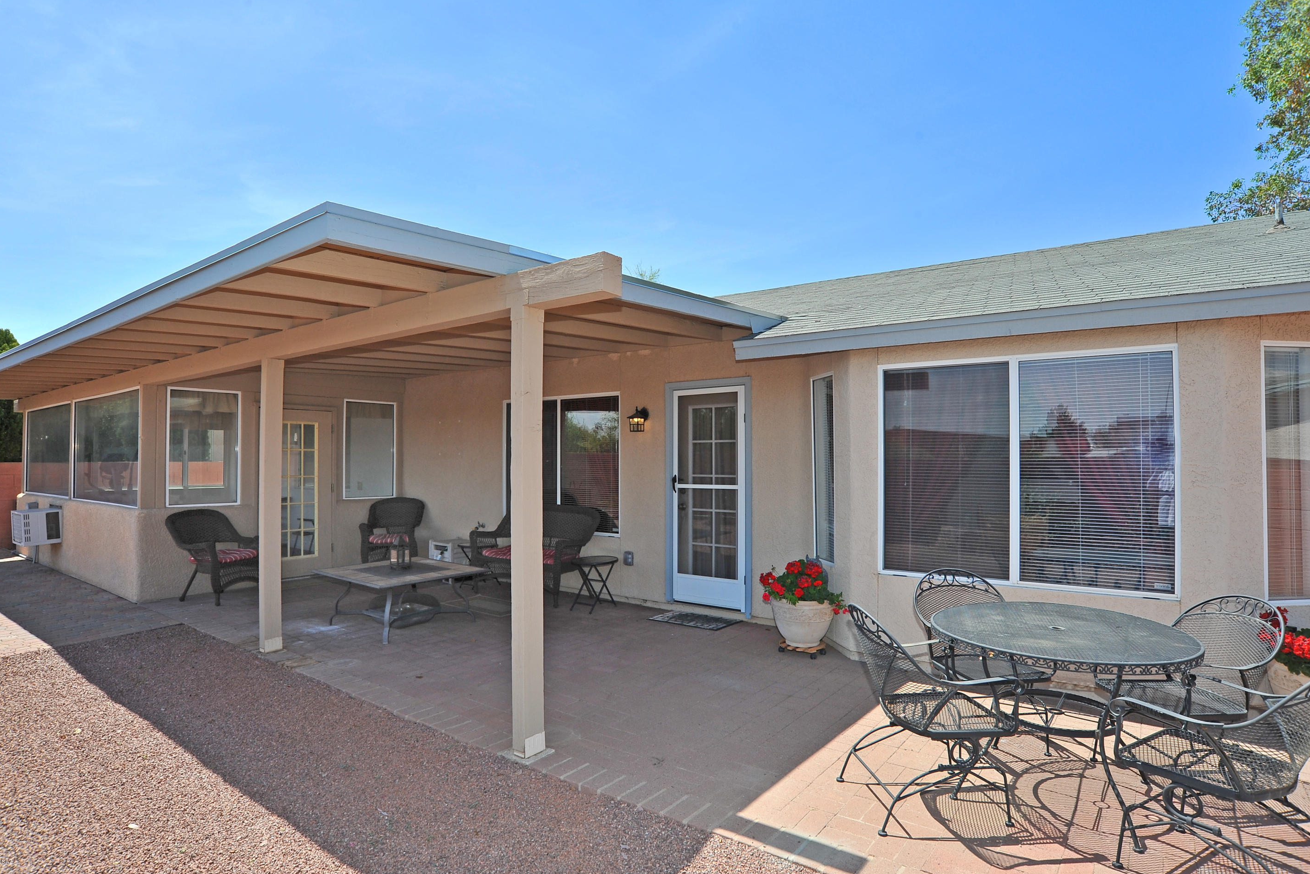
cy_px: 430
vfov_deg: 64.6
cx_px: 661
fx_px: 691
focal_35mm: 19
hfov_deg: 86.9
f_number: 11
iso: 320
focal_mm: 18
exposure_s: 1/320
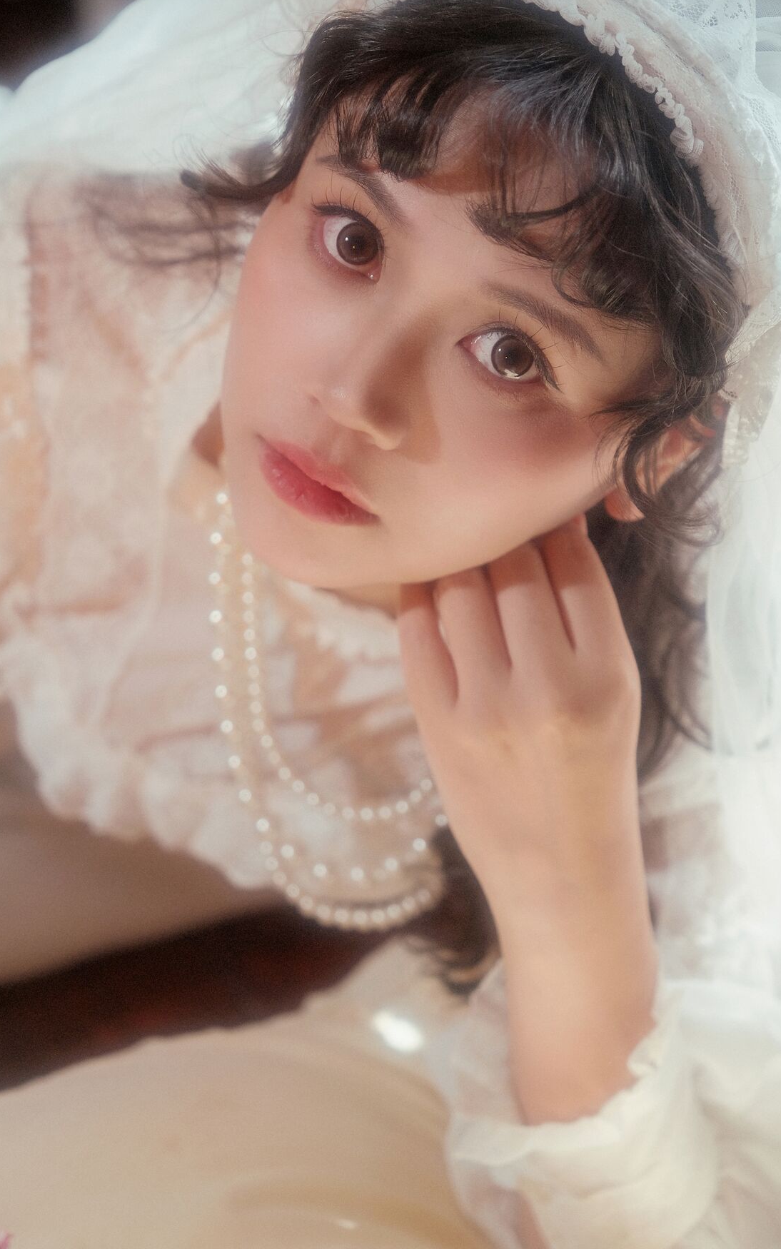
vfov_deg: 23.8
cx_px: 390
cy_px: 635
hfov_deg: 15.0
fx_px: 2962
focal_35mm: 87
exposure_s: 1/500
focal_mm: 55
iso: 500
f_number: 2.8
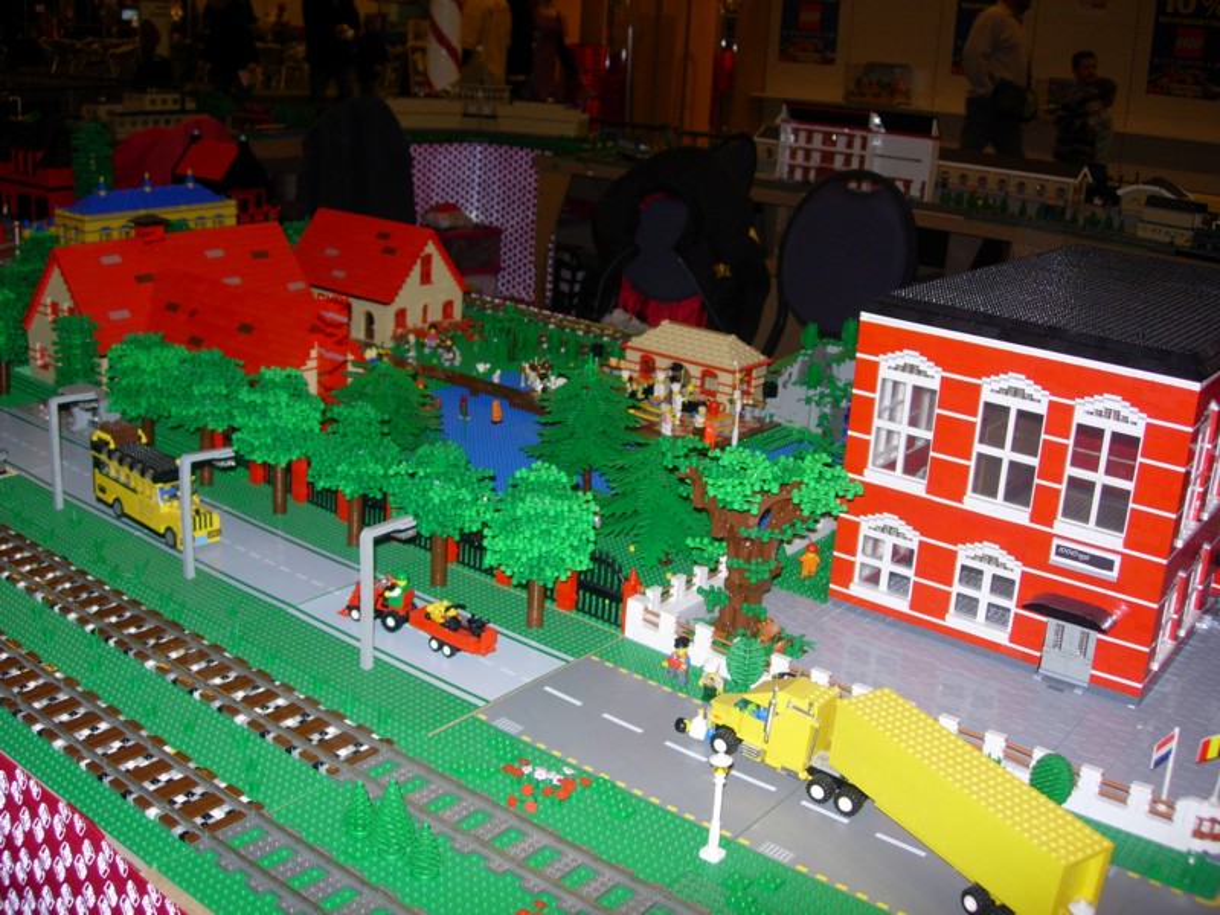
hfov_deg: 49.0
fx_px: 1339
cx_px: 610
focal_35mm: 38
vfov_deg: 37.7
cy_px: 458
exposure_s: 1/64
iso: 79
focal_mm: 7.8
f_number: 2.8
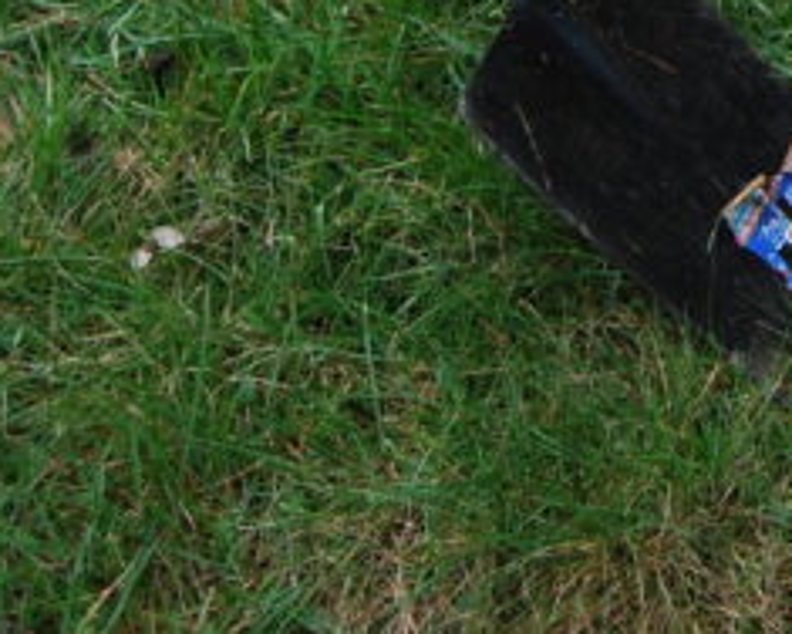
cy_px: -224
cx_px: 1166
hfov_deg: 11.8
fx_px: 3657
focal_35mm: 156
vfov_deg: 9.7
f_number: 5.6
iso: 400
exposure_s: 1/125
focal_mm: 34
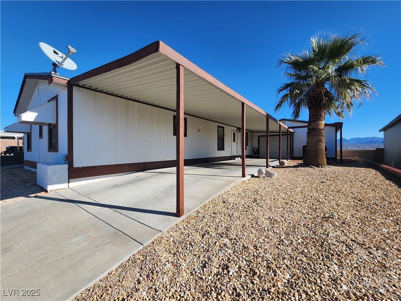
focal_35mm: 13
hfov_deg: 106.2
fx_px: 151
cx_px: 200
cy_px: 150
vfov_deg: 89.9
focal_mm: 2.2
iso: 50
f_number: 2.2
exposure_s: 1/1967
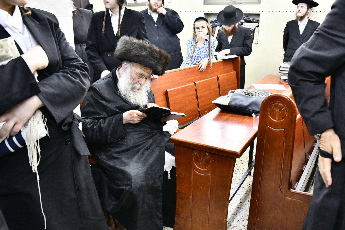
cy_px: 115
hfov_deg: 58.7
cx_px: 172
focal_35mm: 32
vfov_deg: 41.1
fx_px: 307
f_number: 5.6
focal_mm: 32
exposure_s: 1/250
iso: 3200
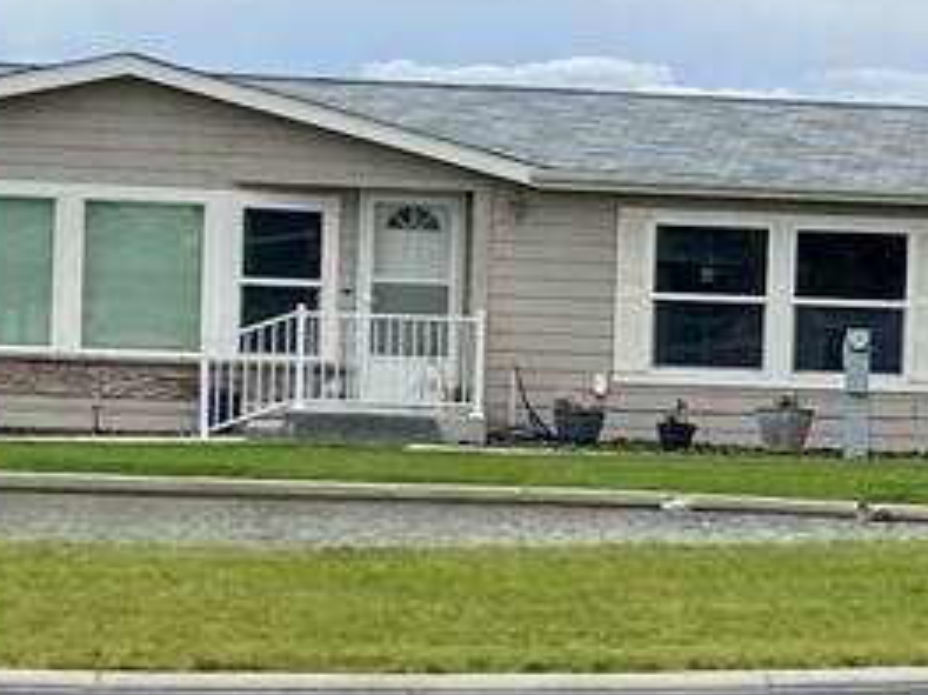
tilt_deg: -0.8
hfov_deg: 12.2
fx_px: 4234
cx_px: 1136
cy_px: 455
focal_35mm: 158
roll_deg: -2.0
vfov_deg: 9.4
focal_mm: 4.25
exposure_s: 1/3401
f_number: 1.8
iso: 32
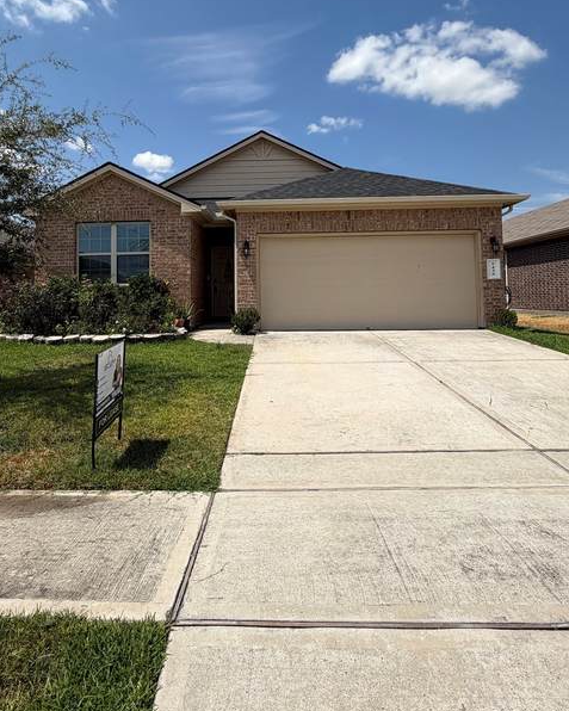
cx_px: 254
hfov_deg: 63.0
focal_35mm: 22
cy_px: 278
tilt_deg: +2.7
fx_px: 463
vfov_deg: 74.1
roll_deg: +0.5
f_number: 2.2
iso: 20
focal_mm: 2.22
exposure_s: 1/1399
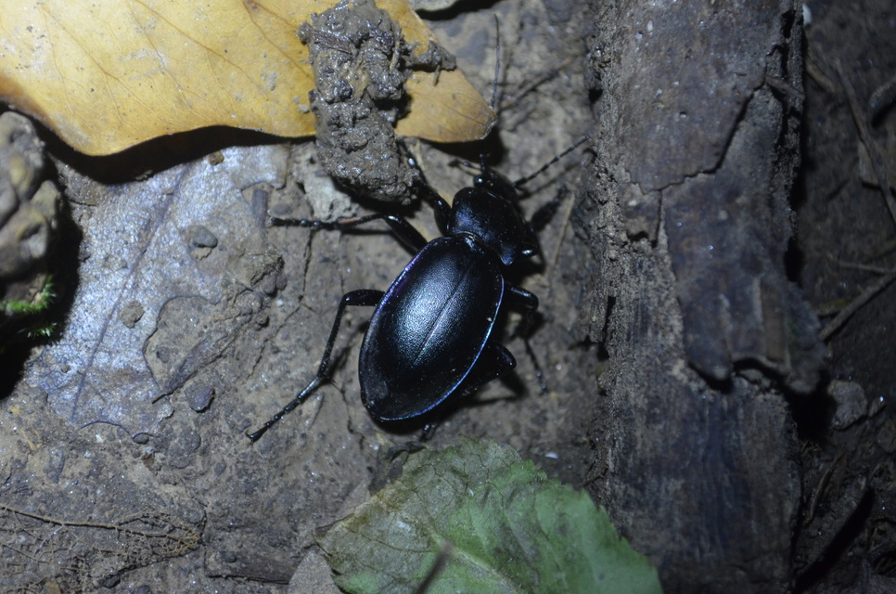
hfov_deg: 24.7
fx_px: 2049
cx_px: 448
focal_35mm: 82
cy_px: 297
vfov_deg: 16.5
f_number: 5.6
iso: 1400
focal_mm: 55
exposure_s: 1/60
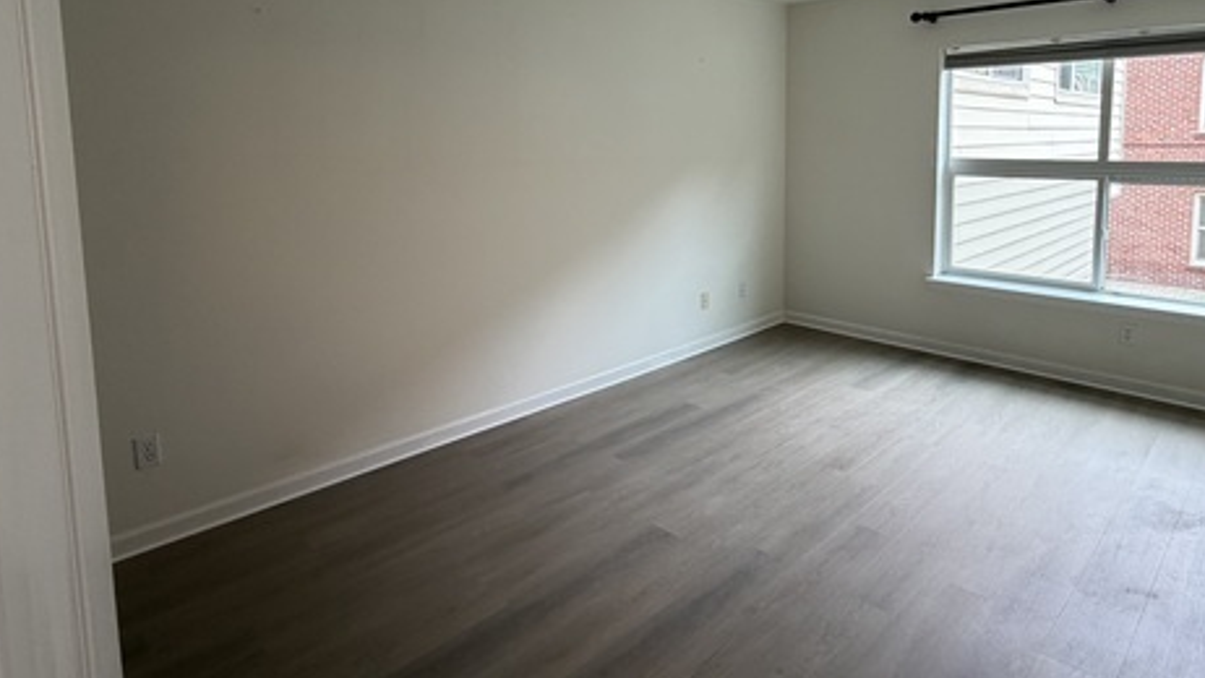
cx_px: 664
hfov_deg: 80.9
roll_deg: +1.3
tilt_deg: -4.5
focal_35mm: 22
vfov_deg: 50.2
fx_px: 703
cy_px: 203
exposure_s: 1/120
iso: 160
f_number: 2.2
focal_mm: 2.22
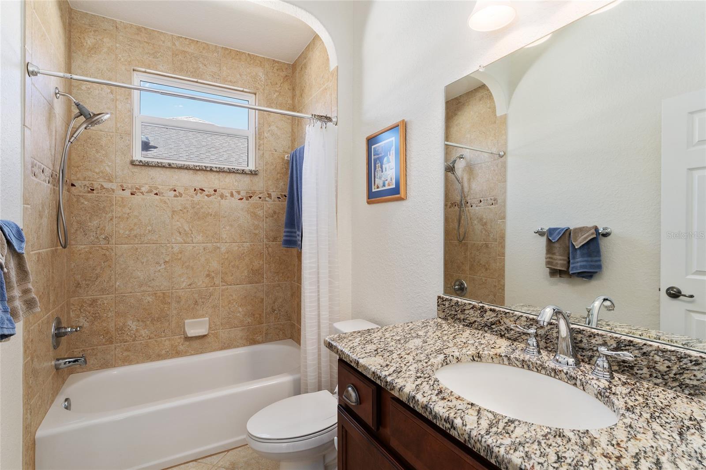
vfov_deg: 69.5
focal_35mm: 17
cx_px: 353
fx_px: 339
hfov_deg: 92.3
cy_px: 235
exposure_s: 1/13
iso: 250
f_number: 8
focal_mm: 17.3
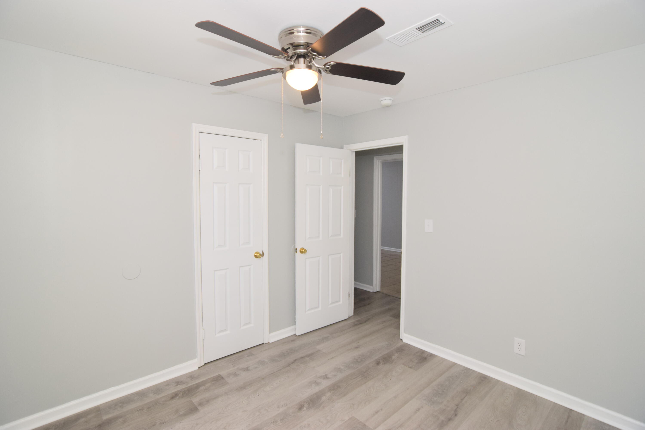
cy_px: 215
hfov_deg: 95.0
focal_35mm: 16
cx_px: 322
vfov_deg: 72.1
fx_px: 296
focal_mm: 11
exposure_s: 1/100
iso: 800
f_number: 5
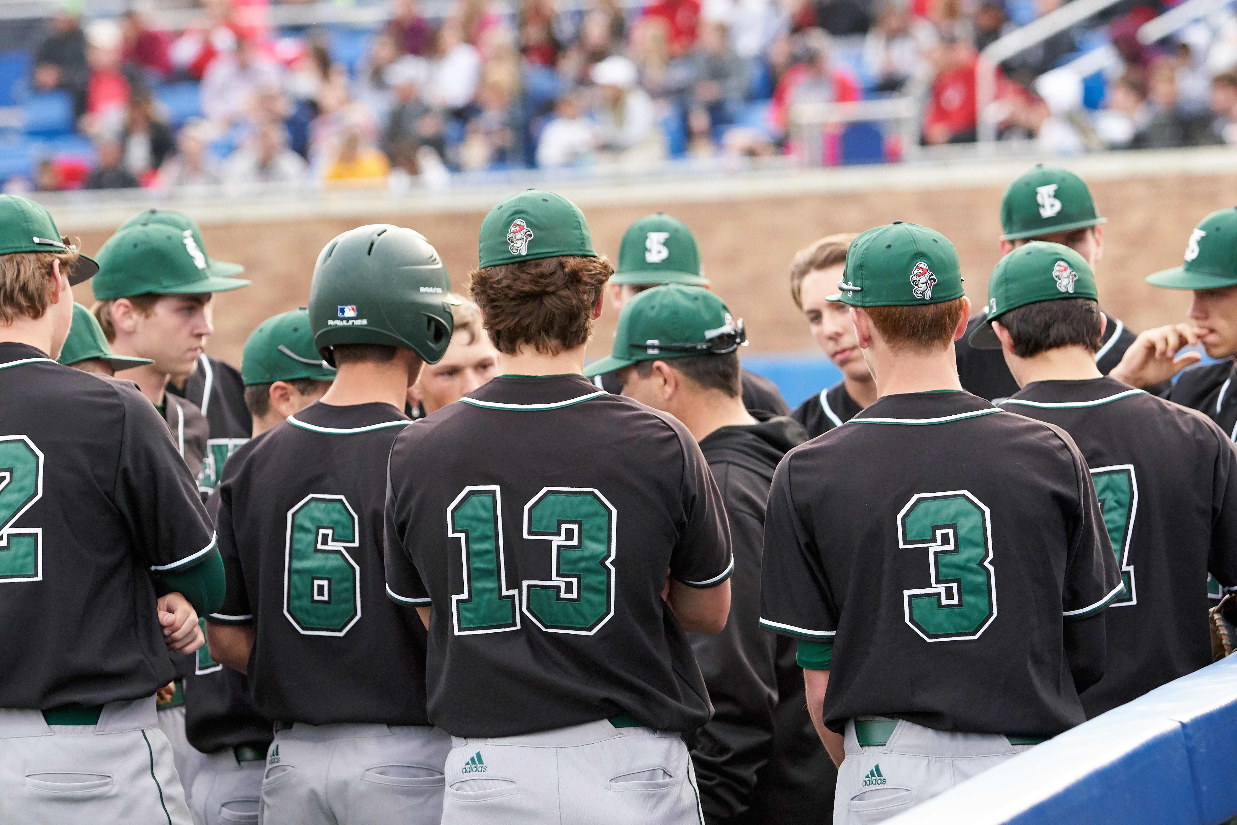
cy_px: 412
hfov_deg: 10.2
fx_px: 6942
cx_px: 618
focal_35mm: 202
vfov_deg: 6.8
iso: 2500
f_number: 3.5
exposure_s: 1/2000
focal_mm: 135
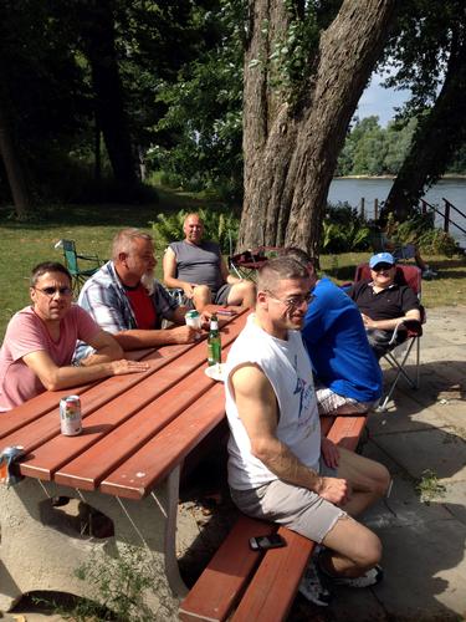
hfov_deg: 40.7
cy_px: 311
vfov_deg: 52.6
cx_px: 233
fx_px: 628
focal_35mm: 35
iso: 64
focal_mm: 4.28
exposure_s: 1/1200
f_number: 2.4
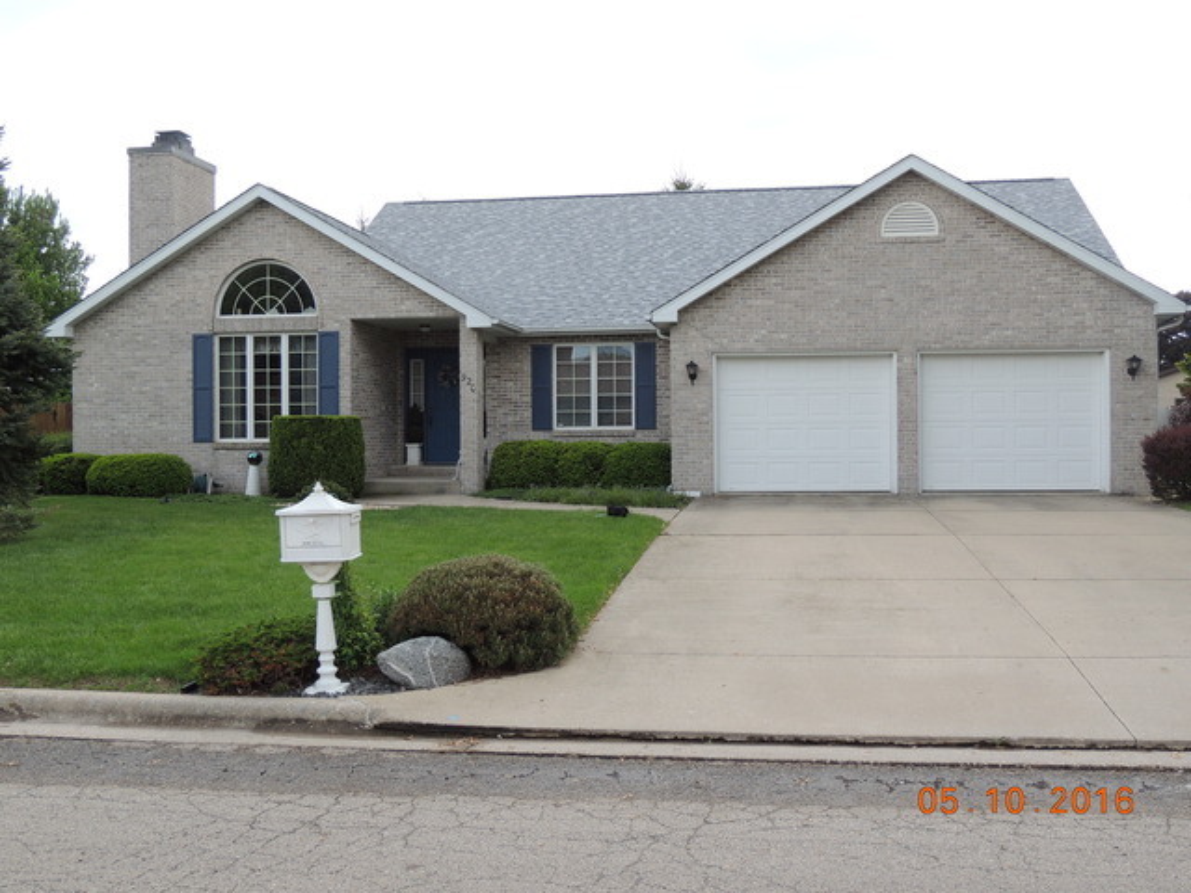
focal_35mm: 35
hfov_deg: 52.6
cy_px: 446
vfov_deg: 40.7
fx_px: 1204
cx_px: 596
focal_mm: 6.2
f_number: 3.3
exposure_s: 1/400
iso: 100
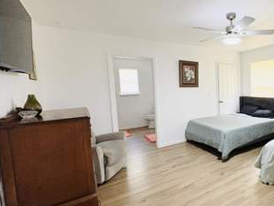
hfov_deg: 70.2
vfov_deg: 61.1
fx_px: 174
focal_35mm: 22
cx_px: 212
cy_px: 102
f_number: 2.2
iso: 320
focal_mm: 2.22
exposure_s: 1/60
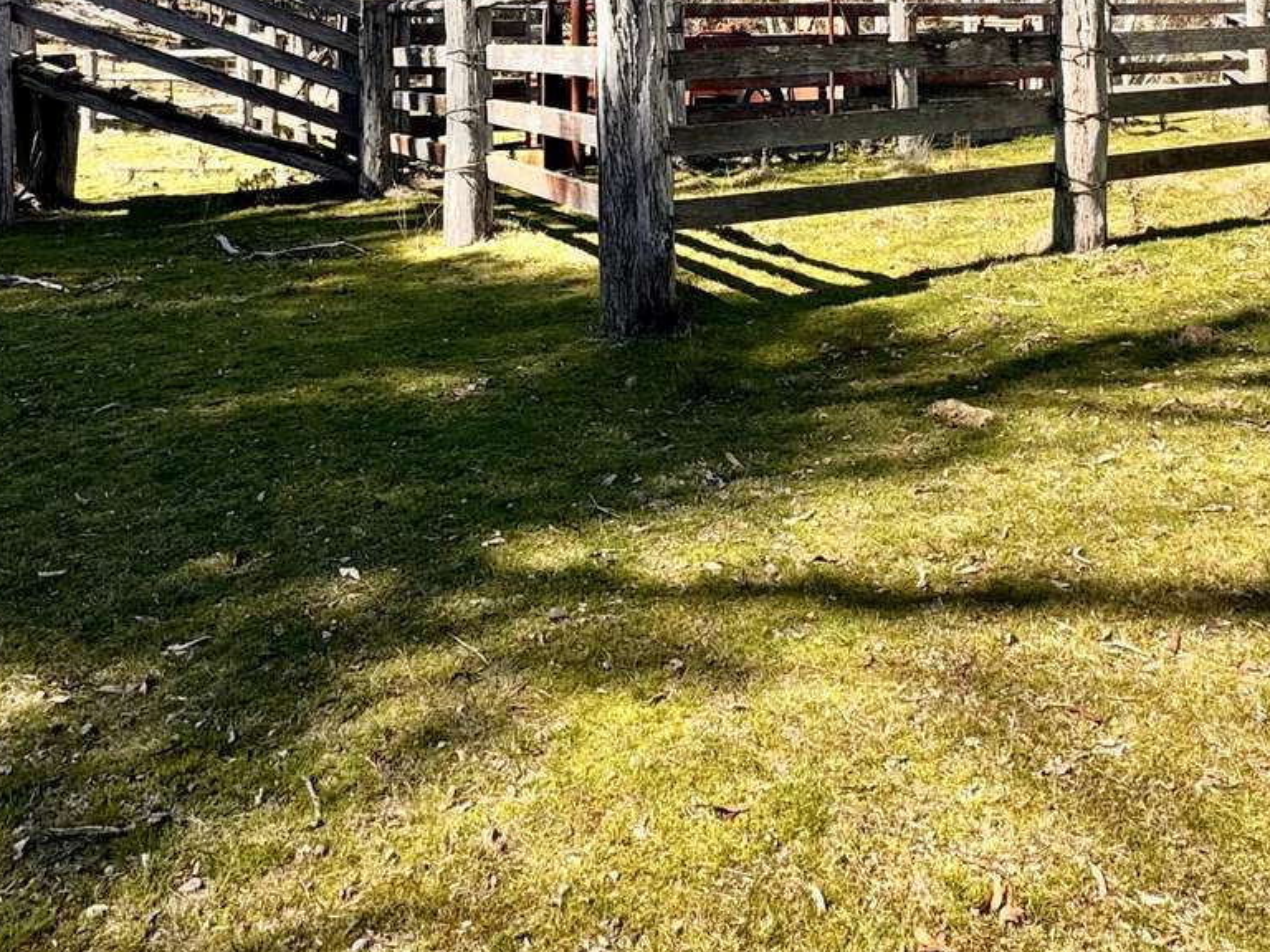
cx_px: 744
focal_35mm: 35
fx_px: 1284
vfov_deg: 36.7
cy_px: 8
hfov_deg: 52.4
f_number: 2.2
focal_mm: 2.22
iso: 50
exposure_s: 1/763
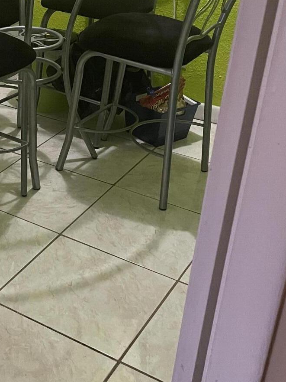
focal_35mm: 59
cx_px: -7
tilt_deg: -25.6
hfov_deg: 23.6
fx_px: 650
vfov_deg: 32.5
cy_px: 138
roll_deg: -0.3
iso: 400
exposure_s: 1/40
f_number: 1.6
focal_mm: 4.2
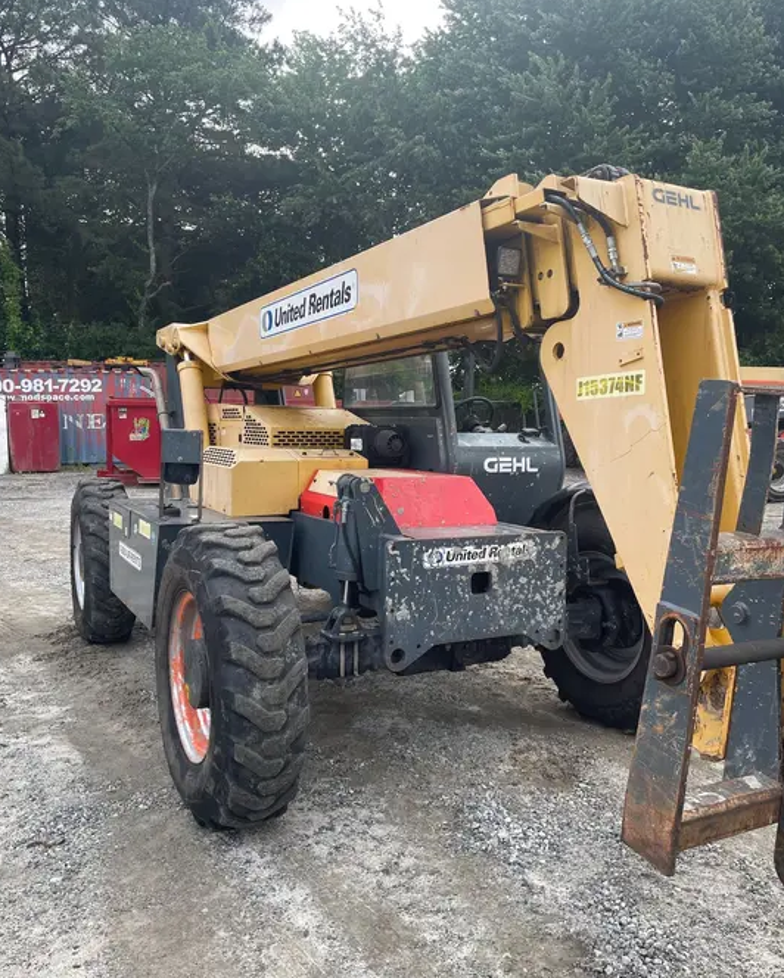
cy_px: 484
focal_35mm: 28
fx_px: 811
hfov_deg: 51.6
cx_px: 385
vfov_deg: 62.2
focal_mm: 4.2
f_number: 1.6
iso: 32
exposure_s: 1/360
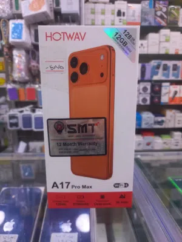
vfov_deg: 69.4
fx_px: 175
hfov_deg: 54.9
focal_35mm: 25
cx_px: 91
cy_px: 121
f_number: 2
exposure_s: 1/50
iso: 160
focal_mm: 4.6
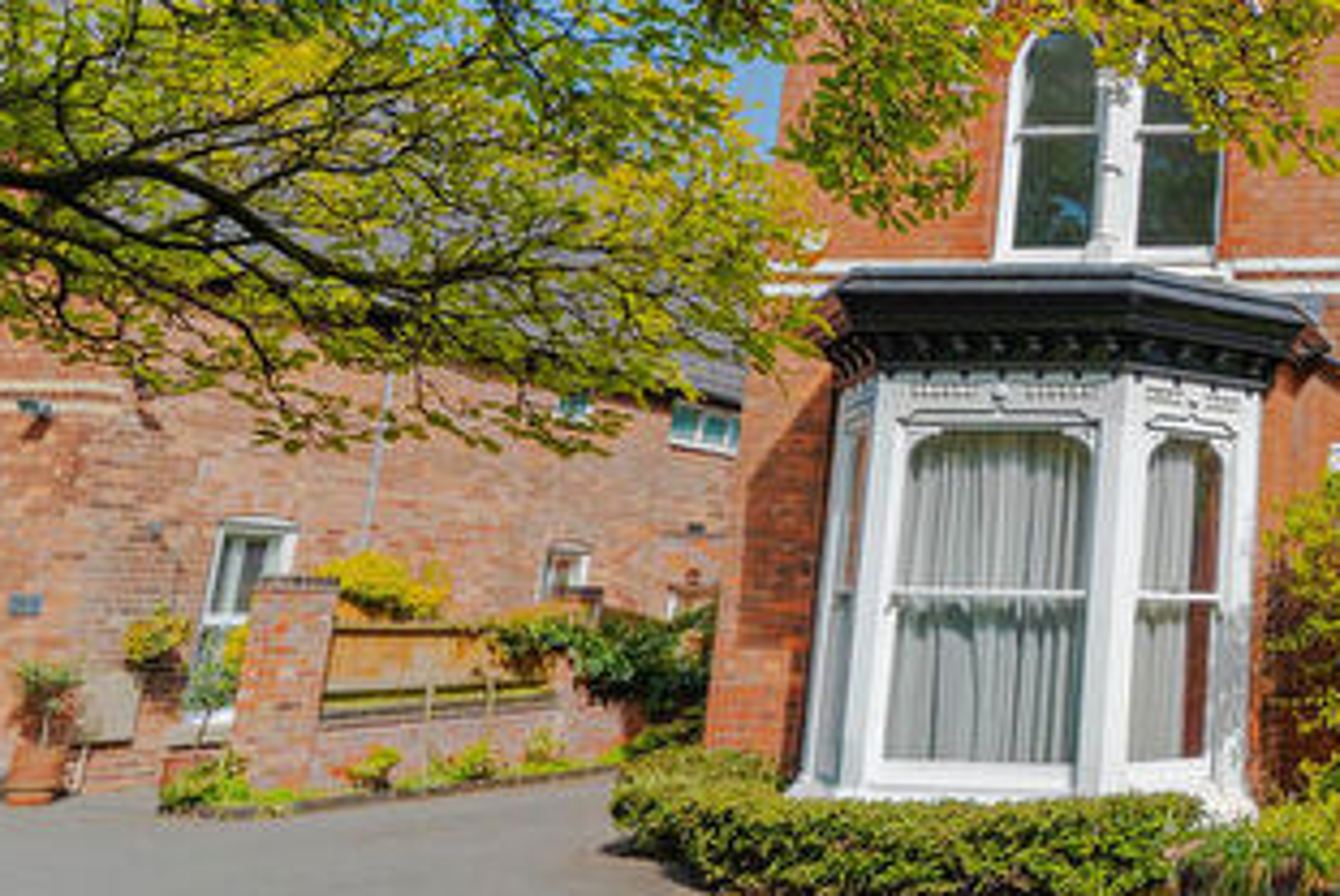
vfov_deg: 45.6
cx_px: 1491
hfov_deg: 47.5
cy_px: 183
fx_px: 1006
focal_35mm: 27
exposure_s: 1/200
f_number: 8
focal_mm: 12
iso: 100
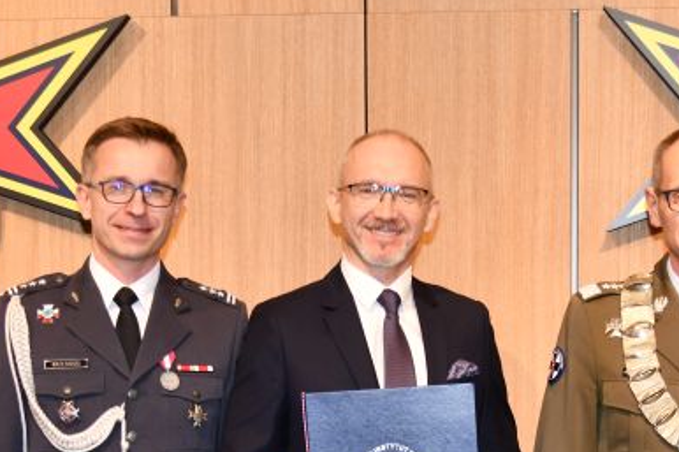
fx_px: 2111
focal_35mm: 112
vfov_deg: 11.8
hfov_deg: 18.3
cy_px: 628
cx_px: 341
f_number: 4.5
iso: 560
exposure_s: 1/60
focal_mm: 40
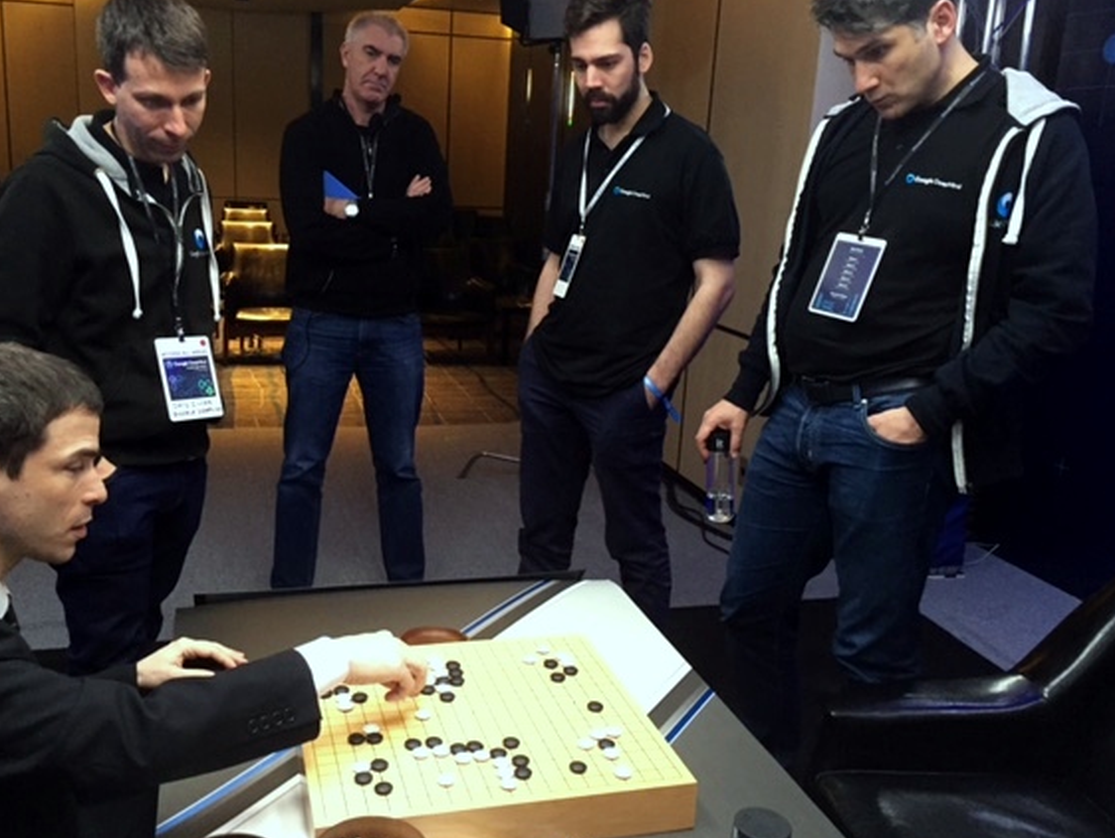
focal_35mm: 33
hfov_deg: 55.2
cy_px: 419
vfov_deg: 43.0
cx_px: 502
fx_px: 1063
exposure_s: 1/30
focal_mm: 4.15
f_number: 2.2
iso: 160
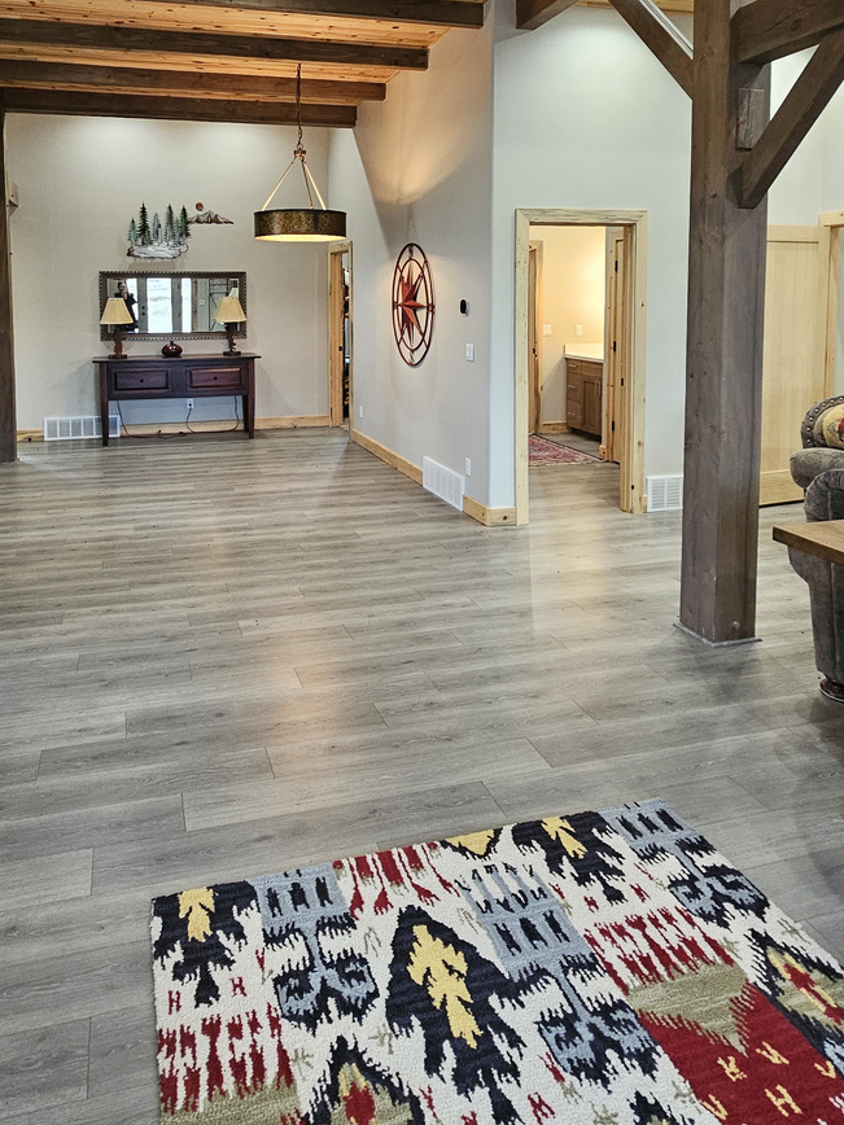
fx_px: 748
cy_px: 360
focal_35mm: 23
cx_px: 345
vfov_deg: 71.4
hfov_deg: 58.5
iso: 320
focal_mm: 2.2
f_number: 2.2
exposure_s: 1/40
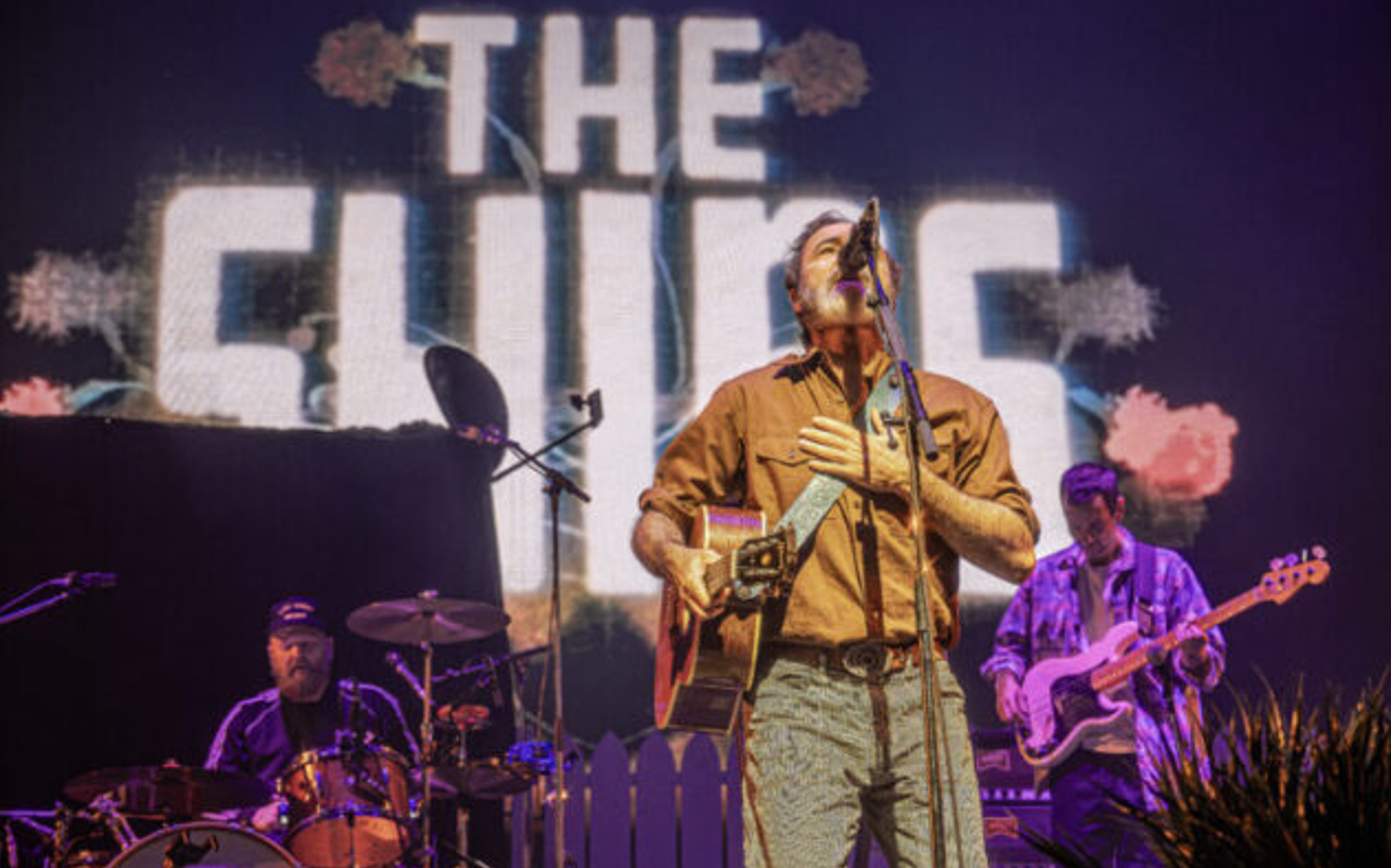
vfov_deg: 21.6
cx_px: 703
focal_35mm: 60
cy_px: 424
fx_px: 2274
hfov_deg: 34.0
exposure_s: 1/125
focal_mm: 58
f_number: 5.6
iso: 1600
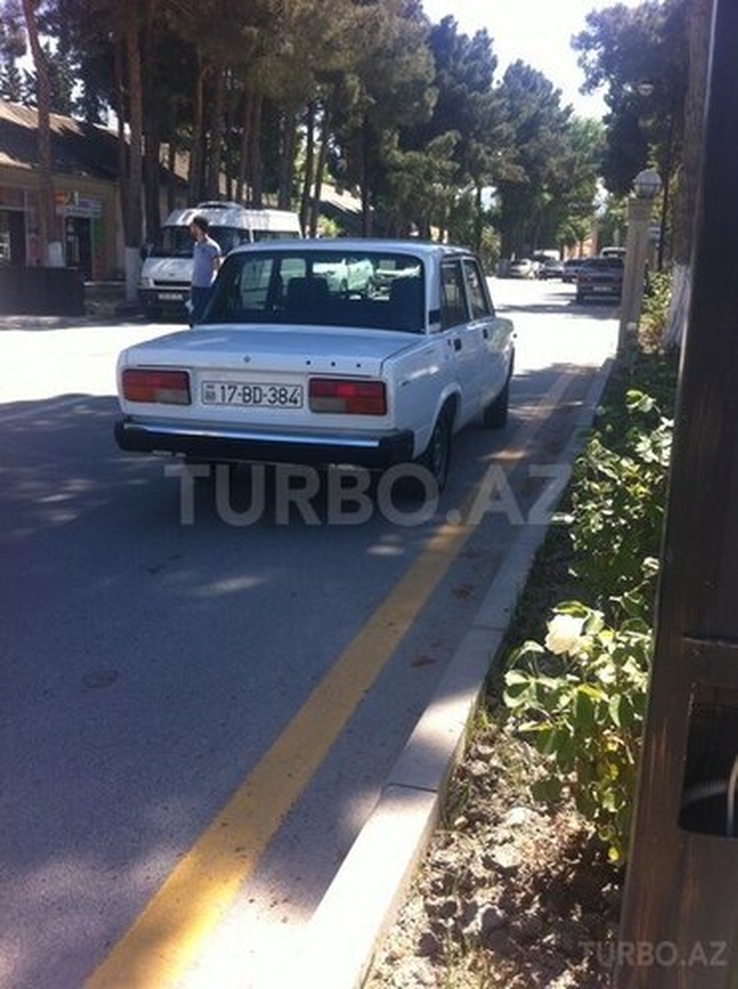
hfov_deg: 40.6
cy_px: 494
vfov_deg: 52.7
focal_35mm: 35
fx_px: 998
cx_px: 369
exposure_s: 1/495
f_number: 2.8
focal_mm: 3.85
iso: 80
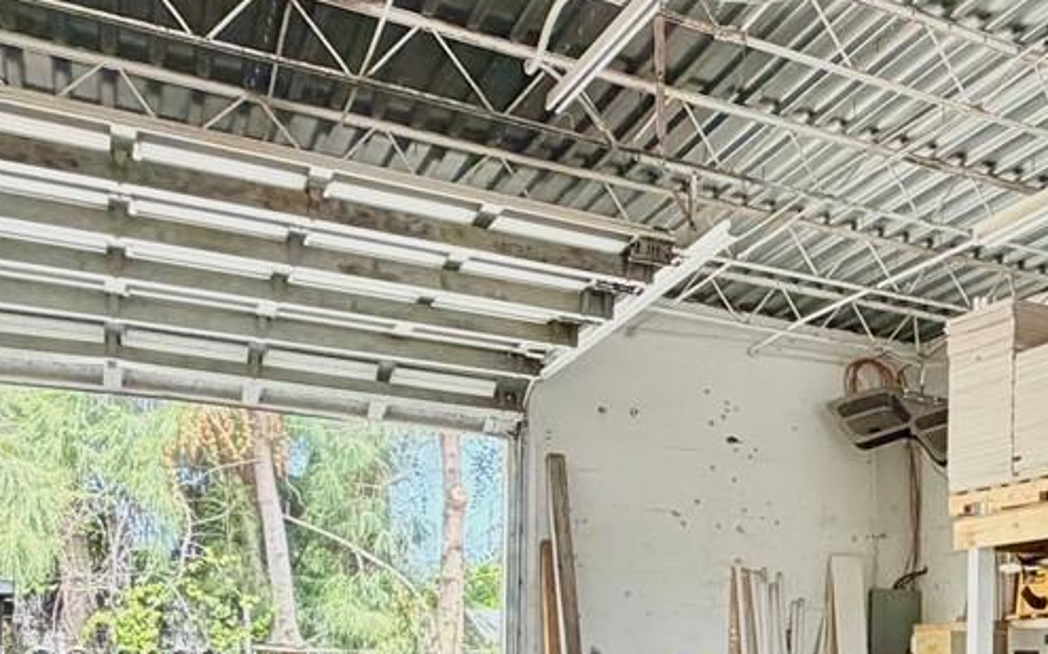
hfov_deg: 33.9
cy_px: 669
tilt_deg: +1.0
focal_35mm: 48
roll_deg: +0.2
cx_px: 1255
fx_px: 1370
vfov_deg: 25.4
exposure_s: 1/121
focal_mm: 2.22
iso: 250
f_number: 2.2
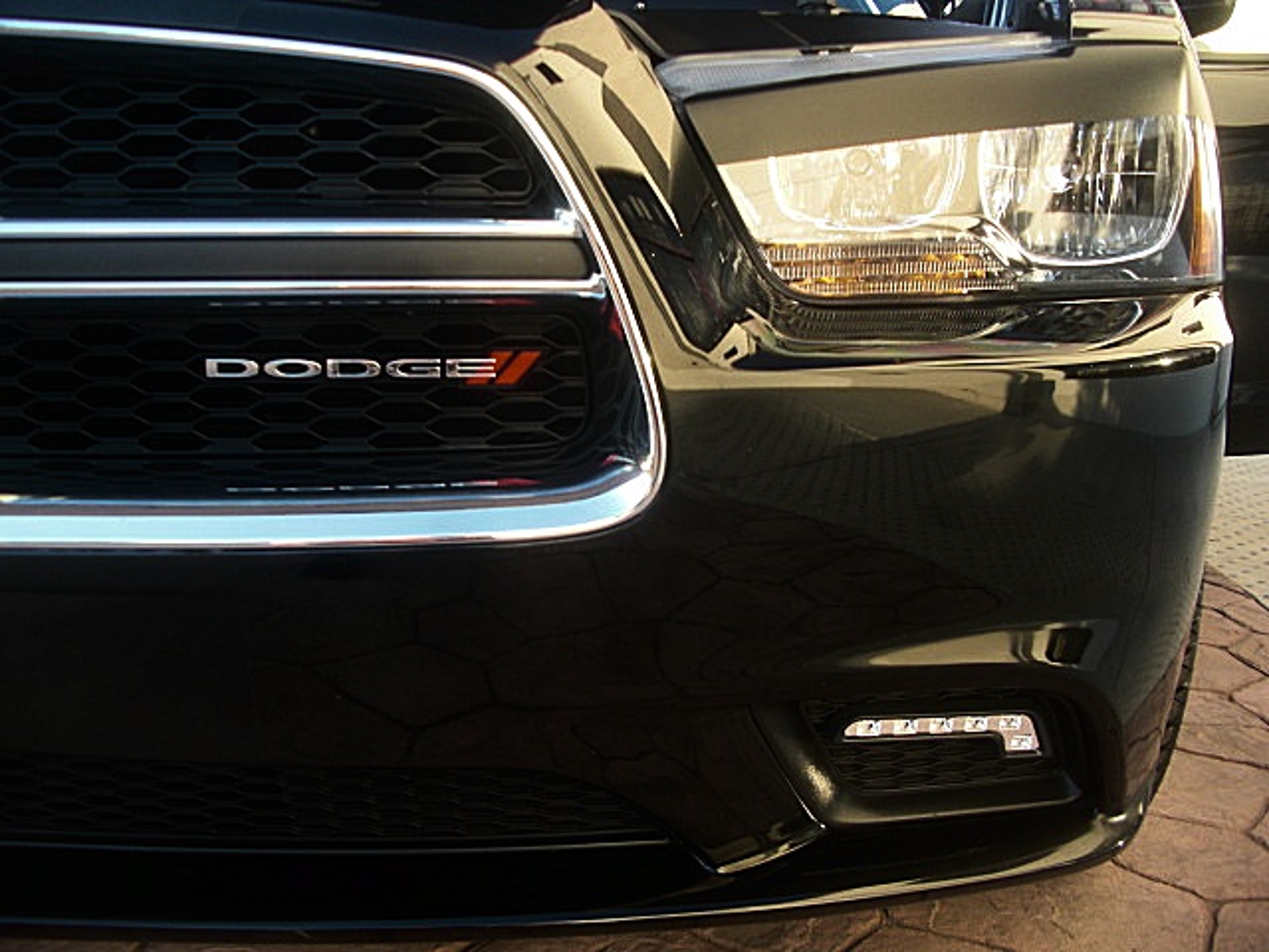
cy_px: 476
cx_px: 634
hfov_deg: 51.4
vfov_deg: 39.7
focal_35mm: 36
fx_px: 1320
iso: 100
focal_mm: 6.3
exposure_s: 1/125
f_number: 2.8
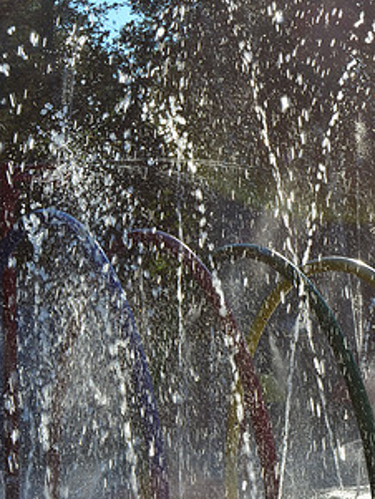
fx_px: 1602
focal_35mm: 111
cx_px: 275
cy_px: 194
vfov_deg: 17.7
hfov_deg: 13.3
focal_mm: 40
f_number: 13
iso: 100
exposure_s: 1/200
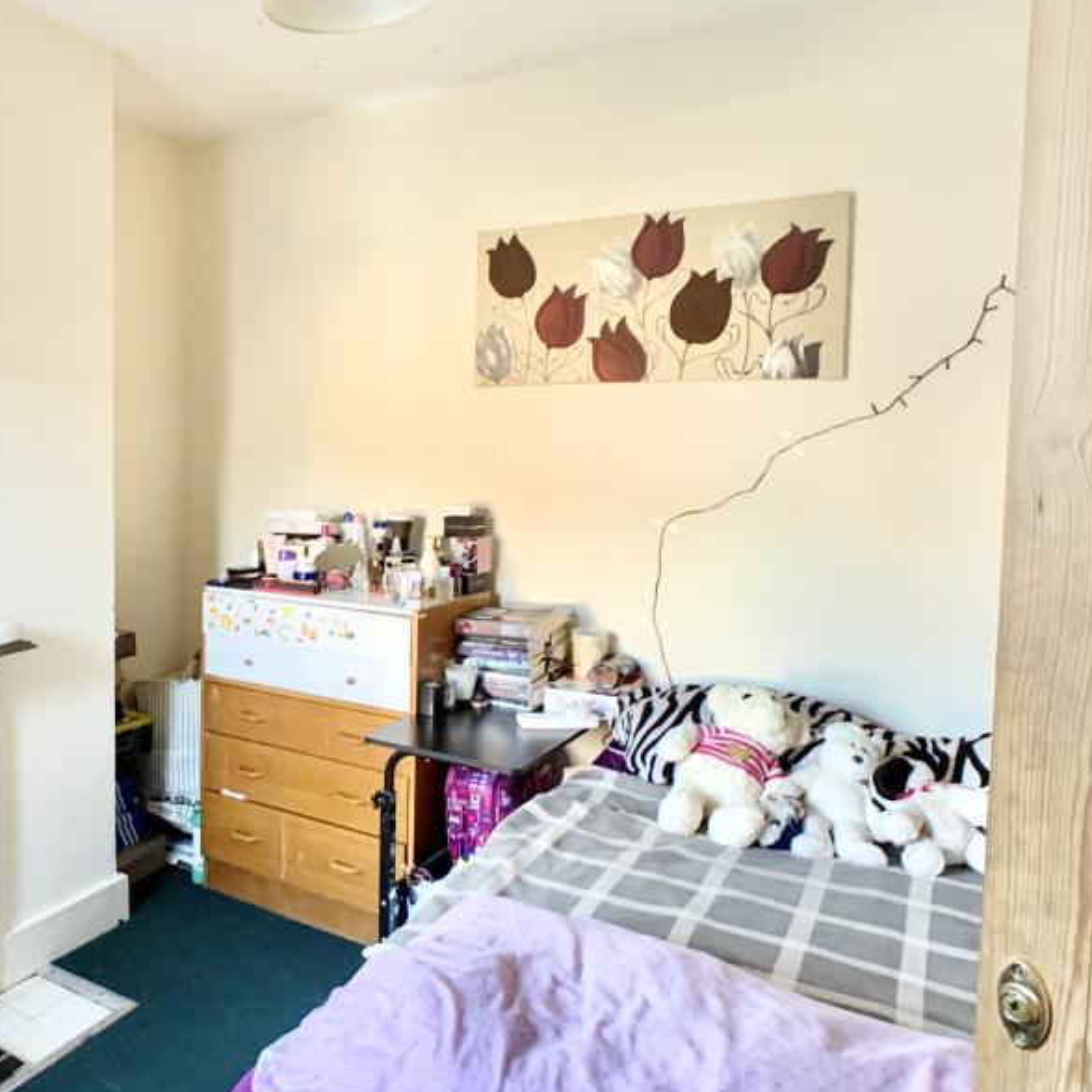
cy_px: 518
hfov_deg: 40.5
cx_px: 254
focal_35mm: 40
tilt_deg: -2.5
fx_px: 1428
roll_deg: -1.3
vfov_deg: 41.8
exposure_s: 1/51
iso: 400
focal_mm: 4.25
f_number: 1.8
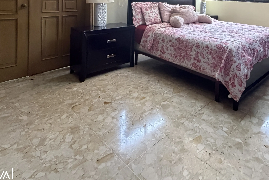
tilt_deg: -1.6
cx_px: 179
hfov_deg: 67.5
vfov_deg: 42.8
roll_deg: -1.9
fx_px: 194
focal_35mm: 26
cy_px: 1
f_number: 2.2
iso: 640
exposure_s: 1/60
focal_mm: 2.22
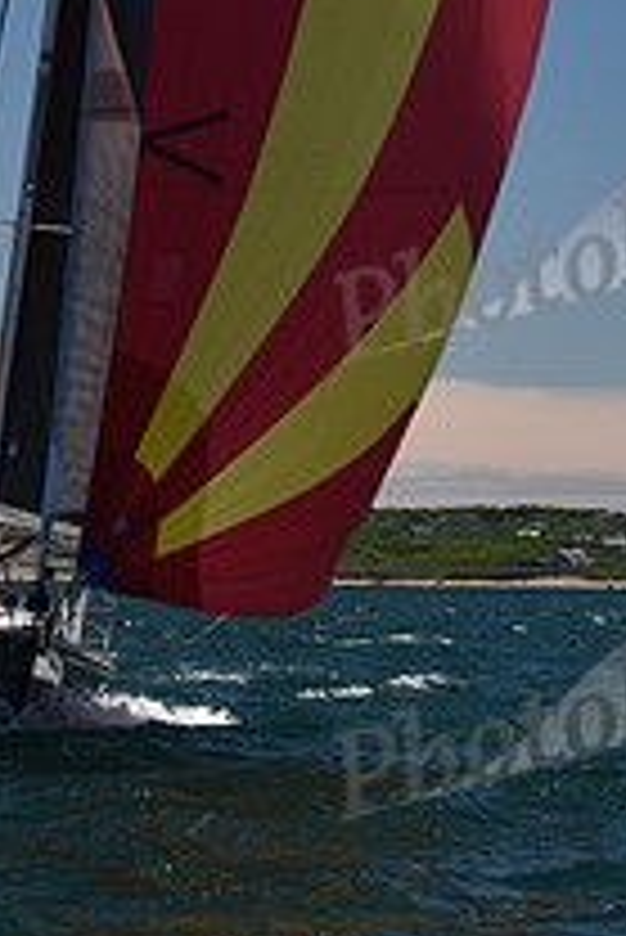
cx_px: 101
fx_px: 5077
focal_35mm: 195
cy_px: 76
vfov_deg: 10.5
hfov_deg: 7.0
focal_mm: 70
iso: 250
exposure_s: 1/800
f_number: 6.3
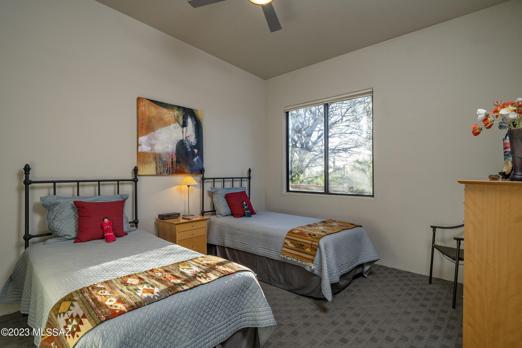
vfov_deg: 70.4
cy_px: 174
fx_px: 246
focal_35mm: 17
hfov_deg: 93.3
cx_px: 261
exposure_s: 1/25
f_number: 10
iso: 250
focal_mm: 17
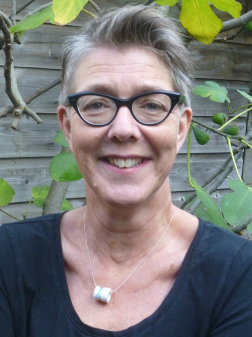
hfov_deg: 22.9
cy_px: 168
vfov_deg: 30.3
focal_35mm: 64
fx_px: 621
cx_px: 126
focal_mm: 11.5
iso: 400
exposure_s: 1/80
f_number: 4.5
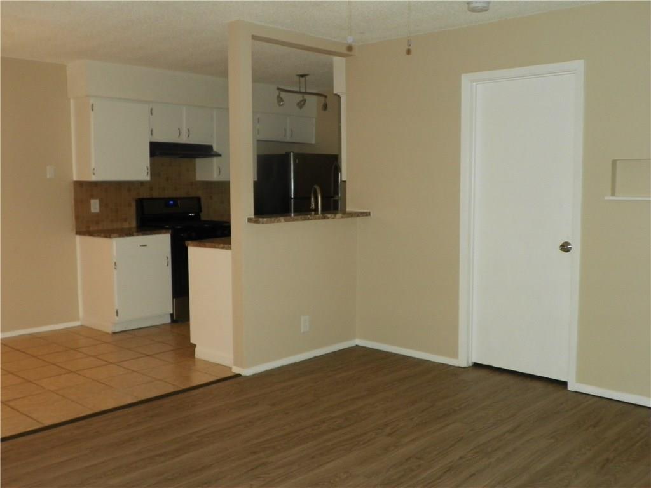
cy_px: 244
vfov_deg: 40.7
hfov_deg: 52.6
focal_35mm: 35
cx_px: 326
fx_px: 658
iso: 200
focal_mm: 6.2
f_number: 3.2
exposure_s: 1/125
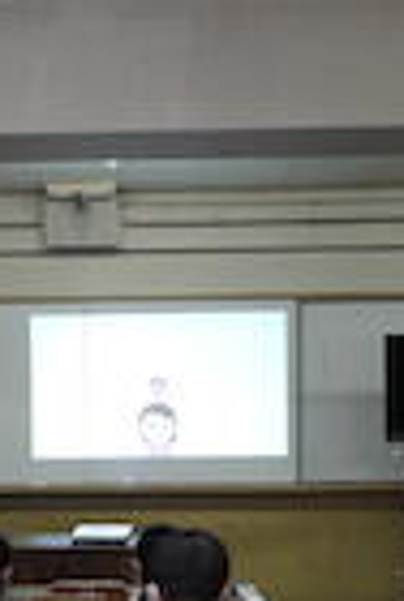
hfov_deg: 16.5
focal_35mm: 83
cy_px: 434
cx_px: 116
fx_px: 1390
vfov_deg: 24.2
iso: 160
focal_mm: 5
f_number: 3.5
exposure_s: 1/30
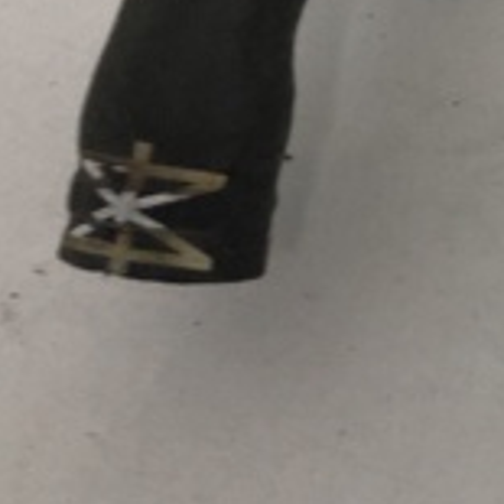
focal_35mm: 102
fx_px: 1680
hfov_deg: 15.0
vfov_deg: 15.9
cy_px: -205
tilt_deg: -58.9
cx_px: 881
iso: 40
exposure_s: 1/25
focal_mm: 4
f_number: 1.8
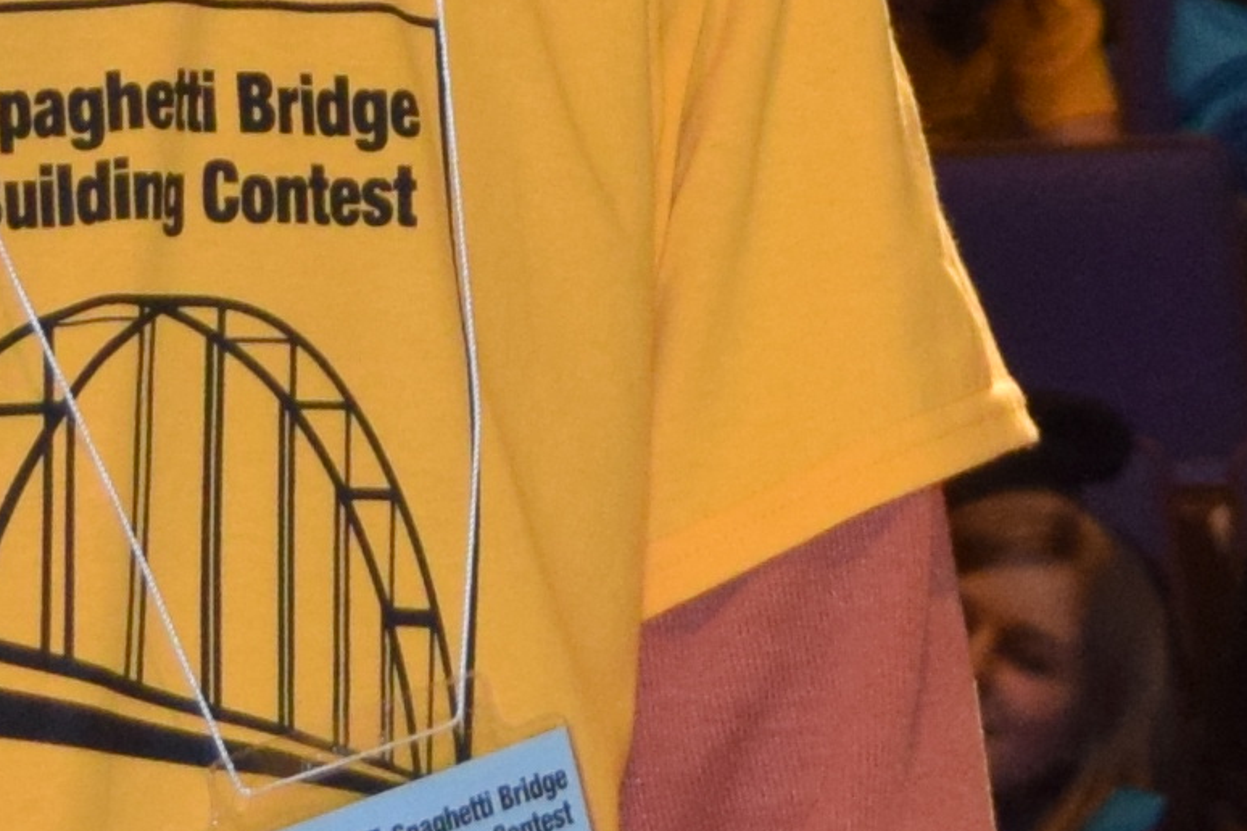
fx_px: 10871
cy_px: -704
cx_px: 1136
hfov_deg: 6.6
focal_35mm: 314
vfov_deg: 4.3
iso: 800
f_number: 4.5
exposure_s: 1/80
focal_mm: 27
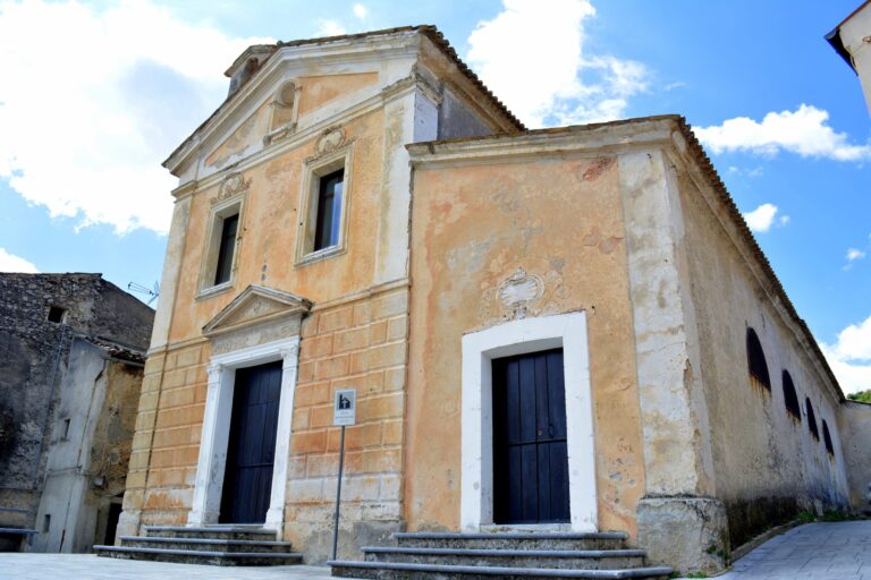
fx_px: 653
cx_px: 436
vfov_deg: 47.9
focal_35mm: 27
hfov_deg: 67.4
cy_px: 290
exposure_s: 1/125
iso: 125
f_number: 9
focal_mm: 18
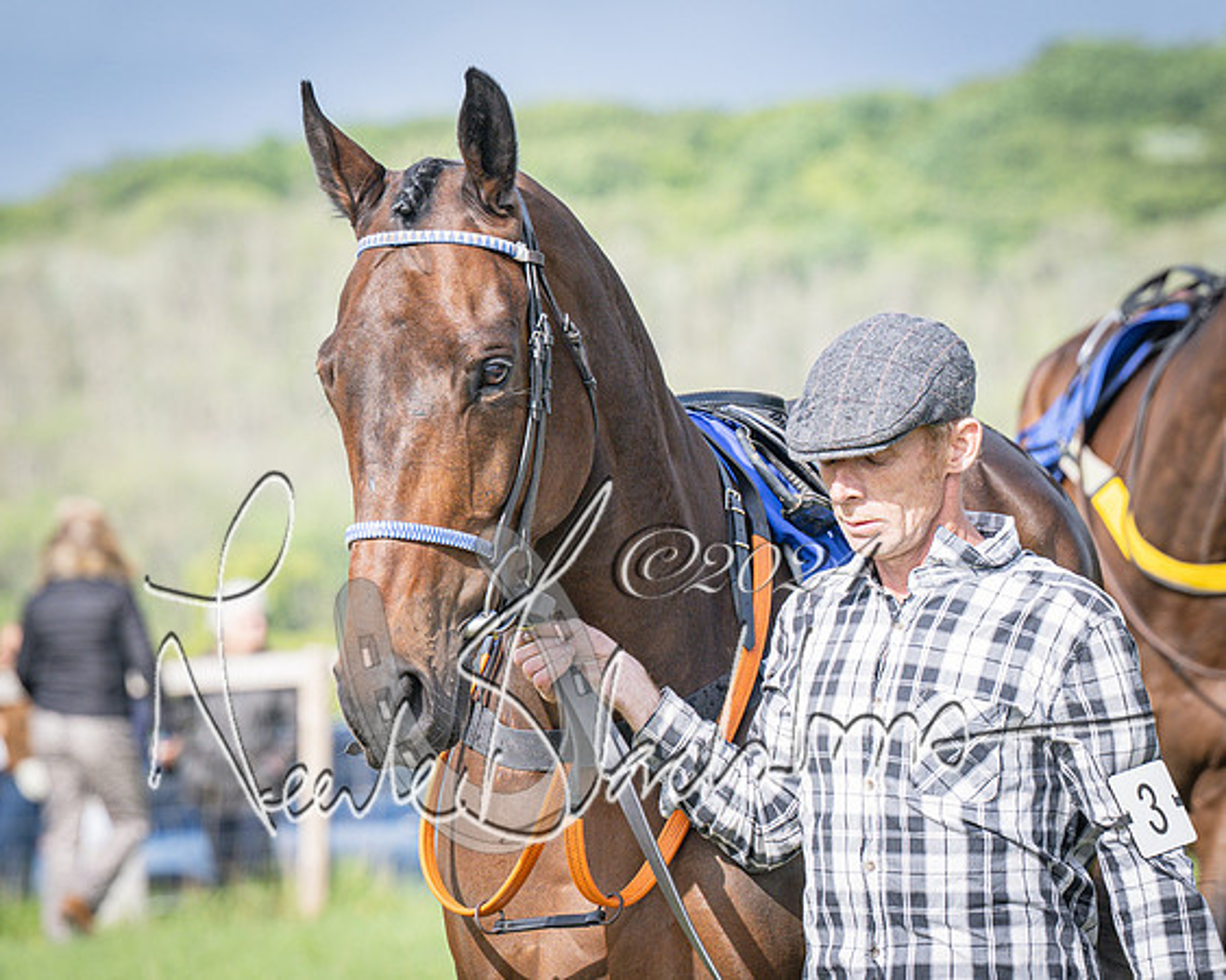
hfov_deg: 5.7
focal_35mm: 339
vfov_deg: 4.6
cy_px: 634
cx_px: 549
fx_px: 12305
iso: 200
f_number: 4.5
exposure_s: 1/1000
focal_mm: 145
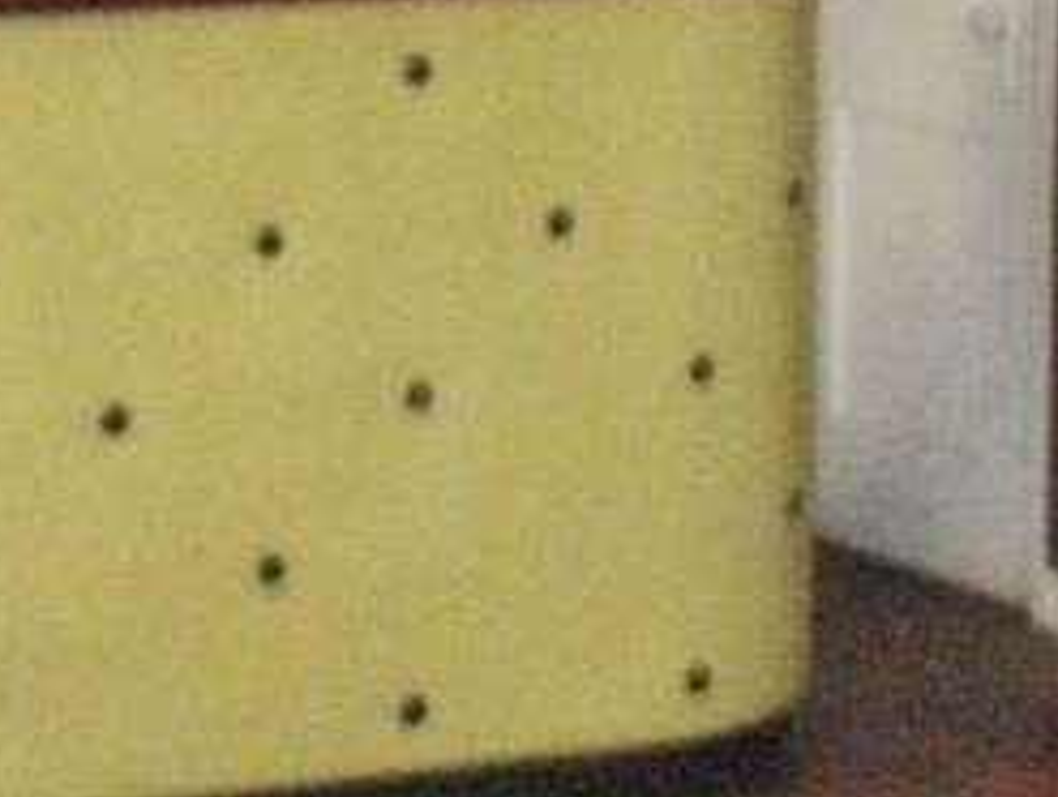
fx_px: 4561
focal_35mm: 149
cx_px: 514
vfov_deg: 10.0
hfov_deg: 13.2
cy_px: 390
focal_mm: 6.3
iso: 800
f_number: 3.5
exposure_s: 1/30
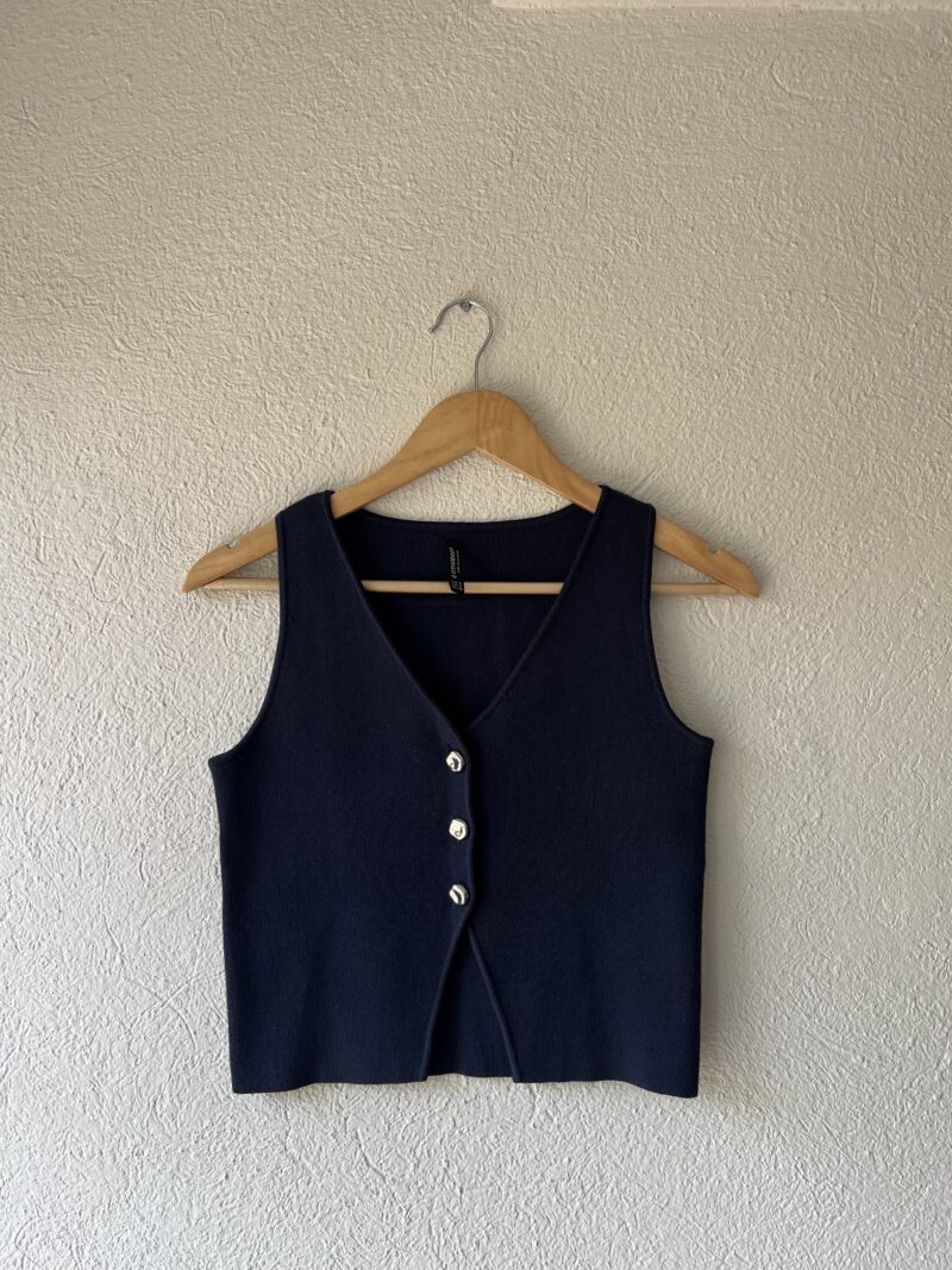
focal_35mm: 26
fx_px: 954
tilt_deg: +2.2
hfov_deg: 53.1
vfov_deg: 67.3
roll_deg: -0.2
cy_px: 635
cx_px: 476
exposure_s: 1/121
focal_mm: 5.7
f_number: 1.5
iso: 40
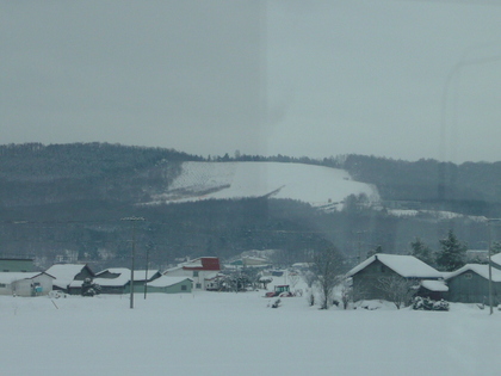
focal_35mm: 160
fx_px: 2316
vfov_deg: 9.3
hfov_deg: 12.3
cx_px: 250
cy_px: 188
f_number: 5.1
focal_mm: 16.5
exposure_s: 1/640
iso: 100
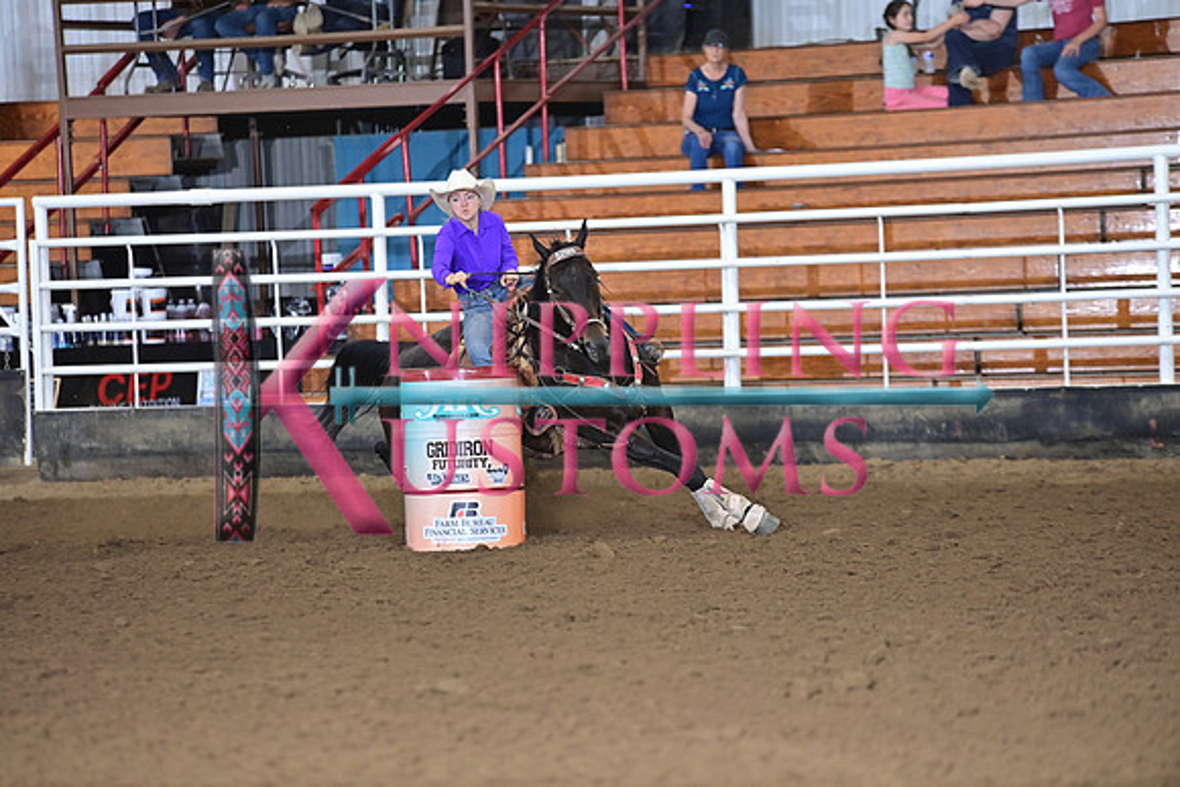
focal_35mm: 200
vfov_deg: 6.9
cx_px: 590
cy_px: 394
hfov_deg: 10.3
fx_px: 6557
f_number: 3.2
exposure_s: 1/250
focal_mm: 200
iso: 1600
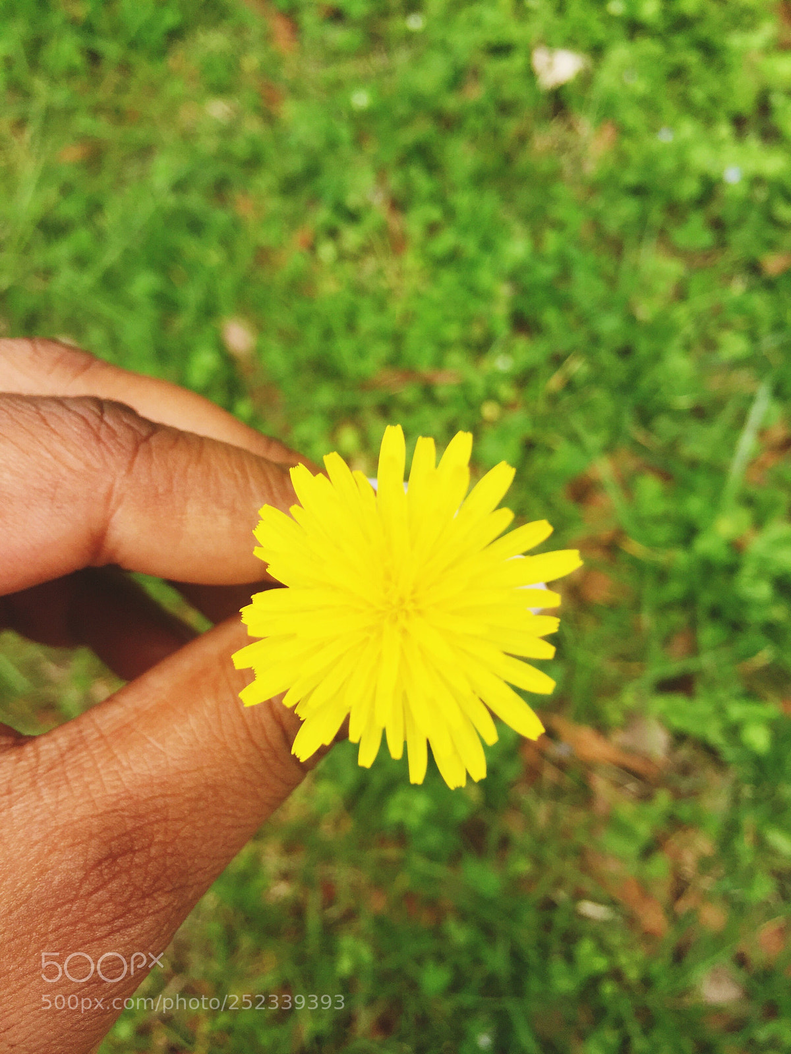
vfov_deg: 61.7
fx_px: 884
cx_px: 396
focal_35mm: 29
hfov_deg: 48.2
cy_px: 527
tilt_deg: -70.8
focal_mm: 4.15
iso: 32
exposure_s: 1/565
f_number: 2.2
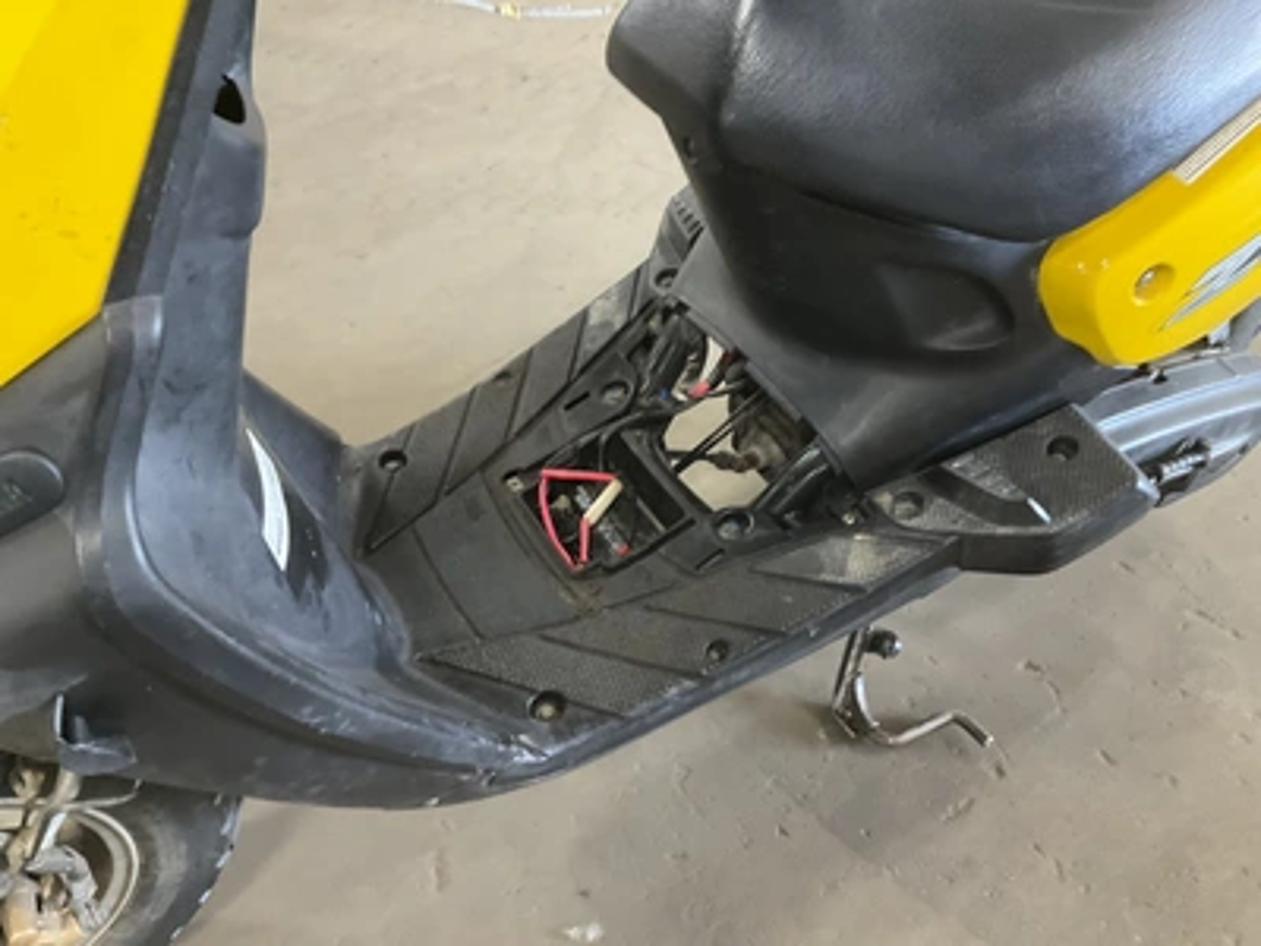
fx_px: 1056
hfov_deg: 61.7
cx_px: 630
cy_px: 473
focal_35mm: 29
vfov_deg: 48.2
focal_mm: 3
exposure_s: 1/30
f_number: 1.8
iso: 250
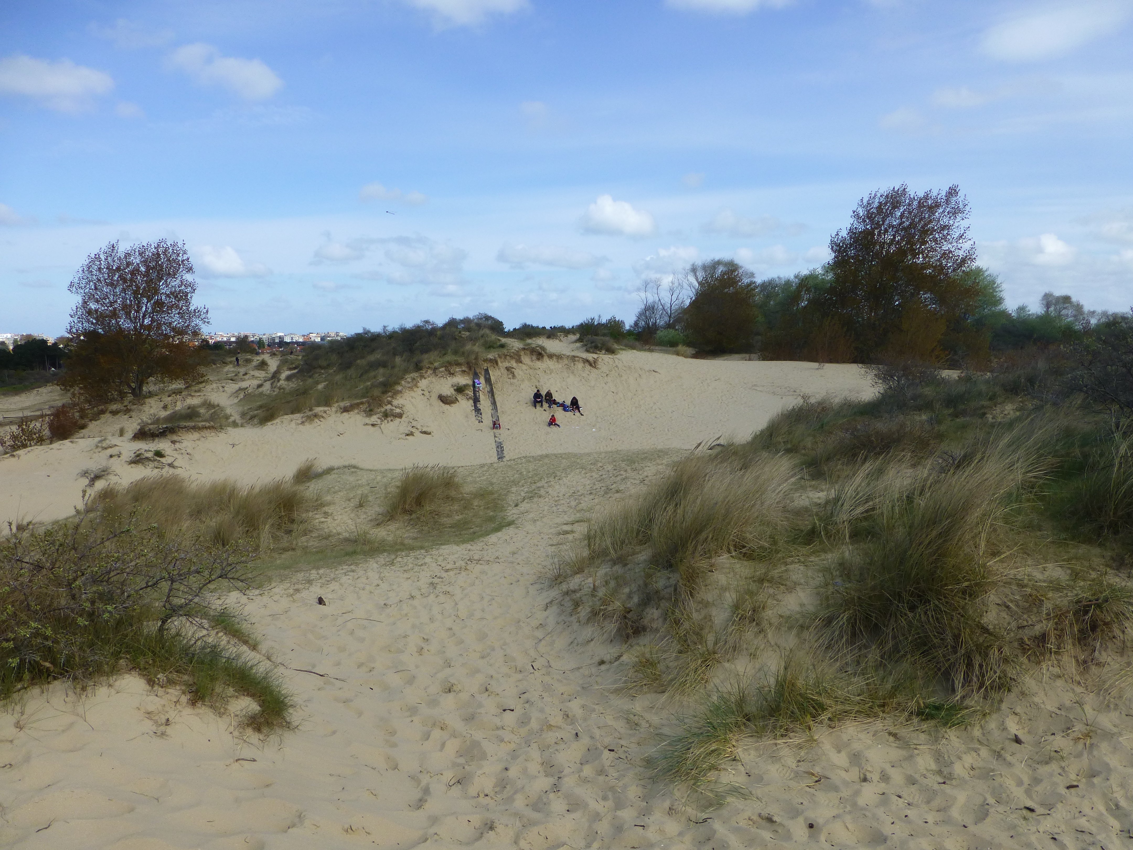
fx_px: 786
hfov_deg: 71.6
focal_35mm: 24
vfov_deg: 56.8
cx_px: 566
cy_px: 425
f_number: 4
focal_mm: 4.3
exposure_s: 1/800
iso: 100
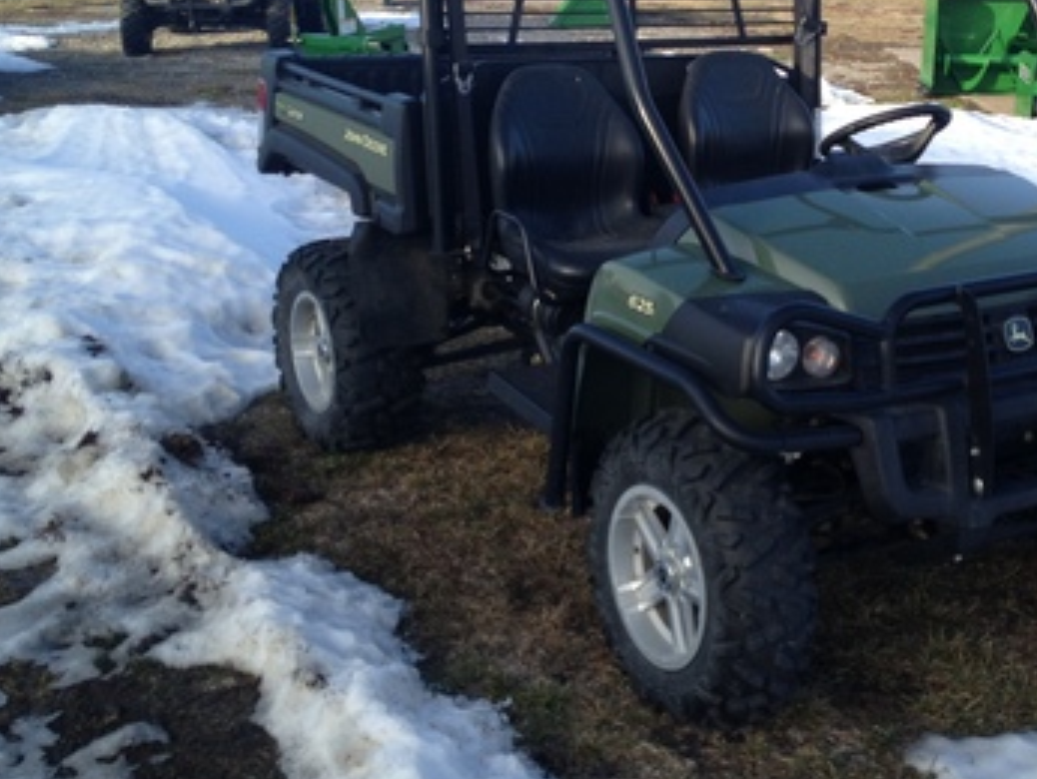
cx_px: 716
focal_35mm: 55
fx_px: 1649
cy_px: 288
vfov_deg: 26.5
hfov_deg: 34.5
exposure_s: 1/502
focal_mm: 4.28
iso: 50
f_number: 2.4
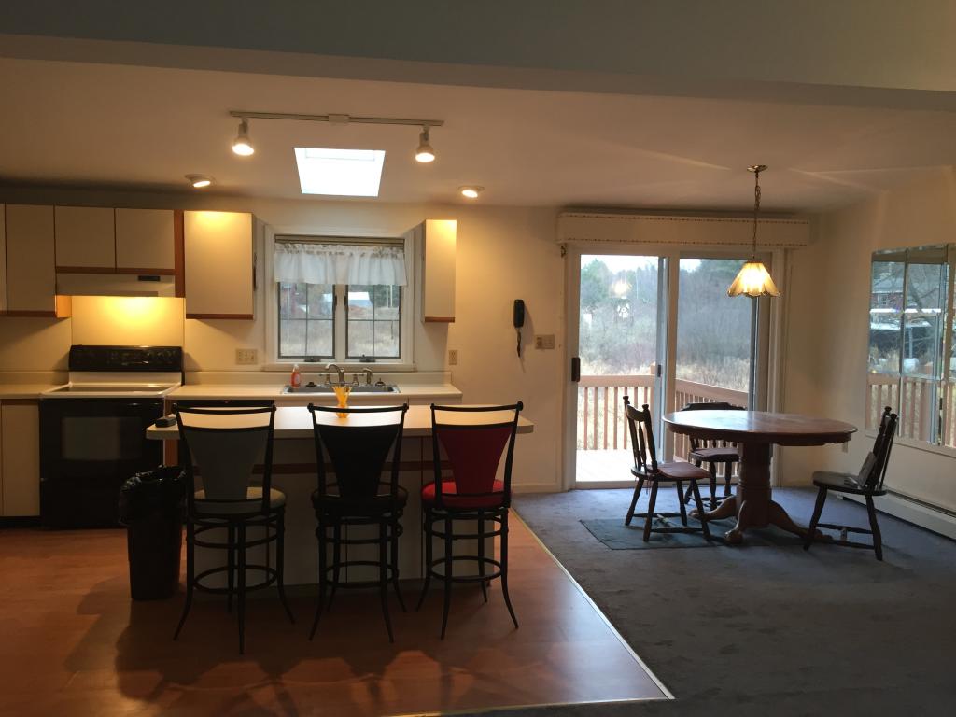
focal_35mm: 29
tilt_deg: -3.7
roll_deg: +0.2
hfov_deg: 61.7
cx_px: 478
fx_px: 801
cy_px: 358
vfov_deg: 48.2
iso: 80
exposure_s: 1/30
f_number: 2.2
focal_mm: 4.15
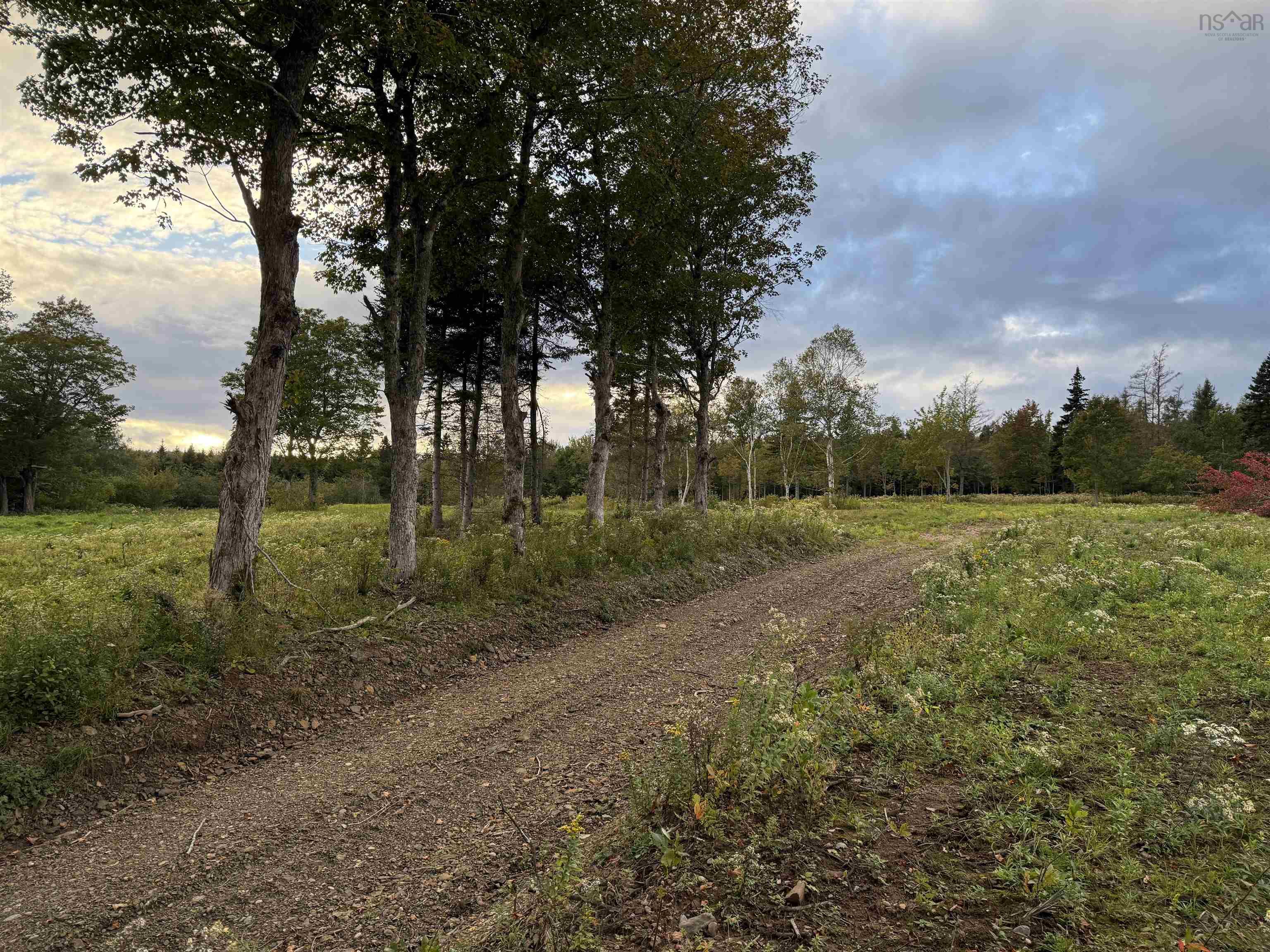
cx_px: 635
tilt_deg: +5.1
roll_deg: -1.6
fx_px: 881
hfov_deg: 71.6
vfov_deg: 56.8
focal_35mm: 24
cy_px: 476
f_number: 1.78
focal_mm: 6.76
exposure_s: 1/878
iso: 100
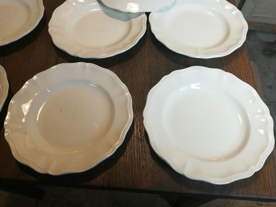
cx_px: 138
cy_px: 104
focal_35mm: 27
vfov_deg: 51.4
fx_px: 215
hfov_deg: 65.3
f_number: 2.2
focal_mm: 4.5
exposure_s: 1/33.3
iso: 250
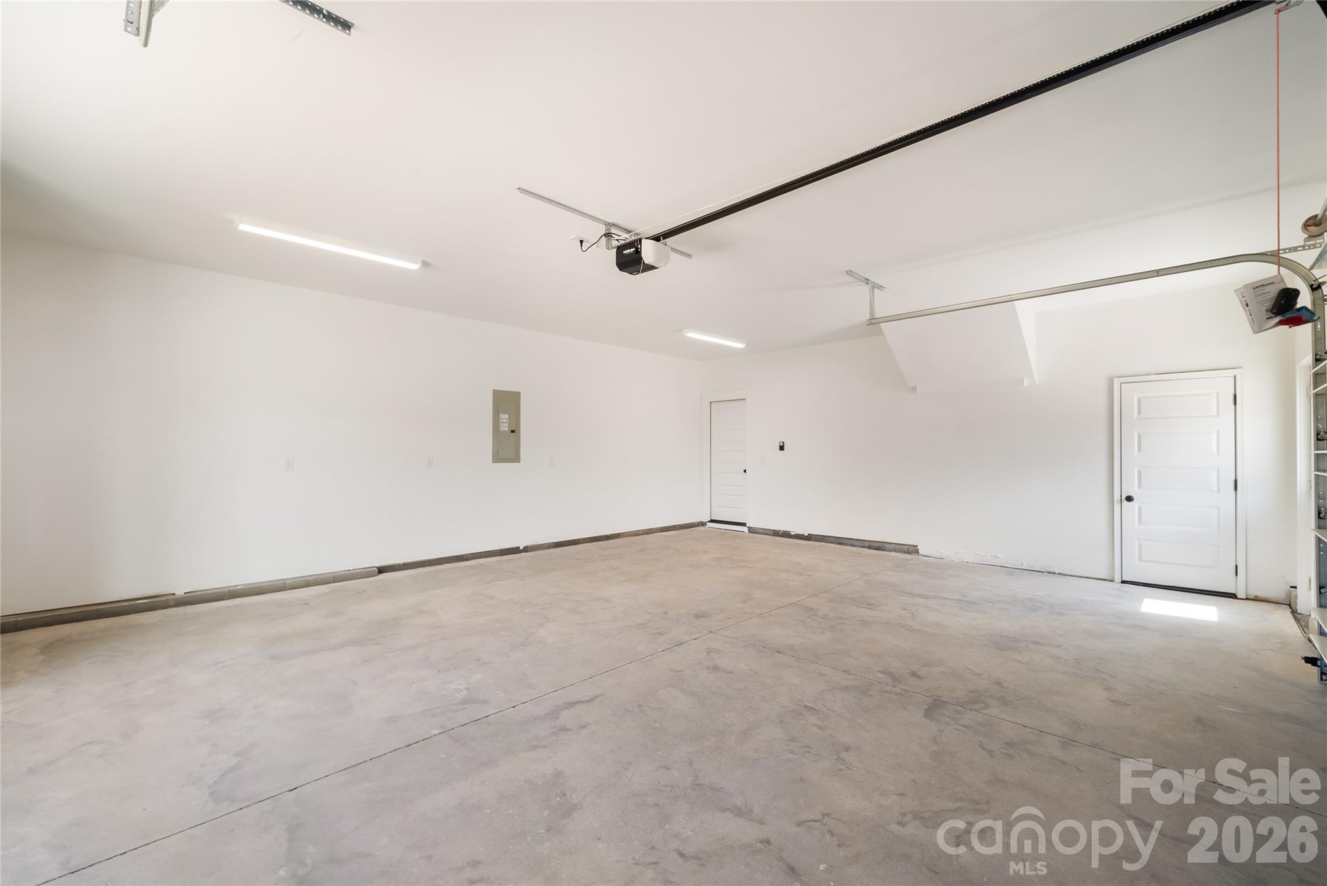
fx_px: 516
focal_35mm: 14
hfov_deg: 104.2
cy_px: 443
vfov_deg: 81.3
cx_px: 664
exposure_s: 1/2
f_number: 11
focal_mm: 14
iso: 100
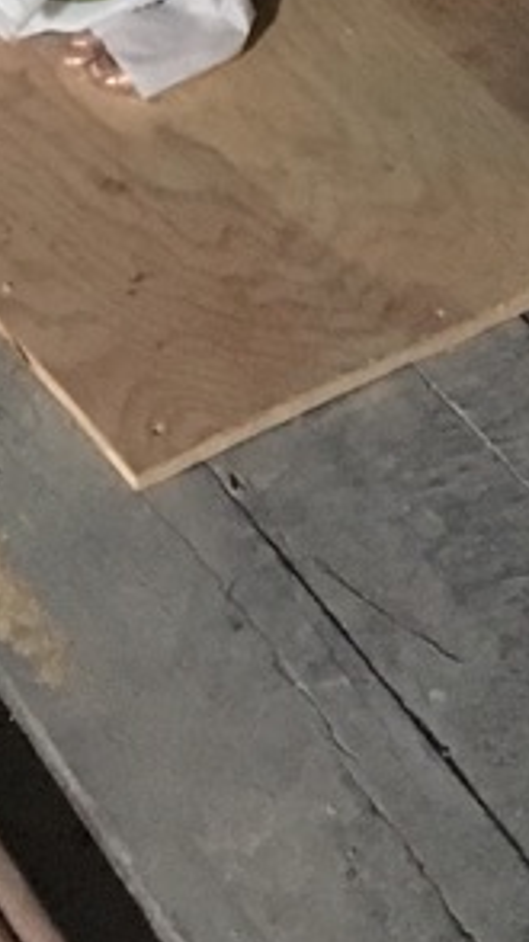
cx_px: 87
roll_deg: +1.6
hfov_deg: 9.4
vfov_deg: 14.5
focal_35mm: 129
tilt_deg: -24.4
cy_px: -795
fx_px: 3222
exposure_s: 1/17
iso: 500
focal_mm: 4.15
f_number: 2.2
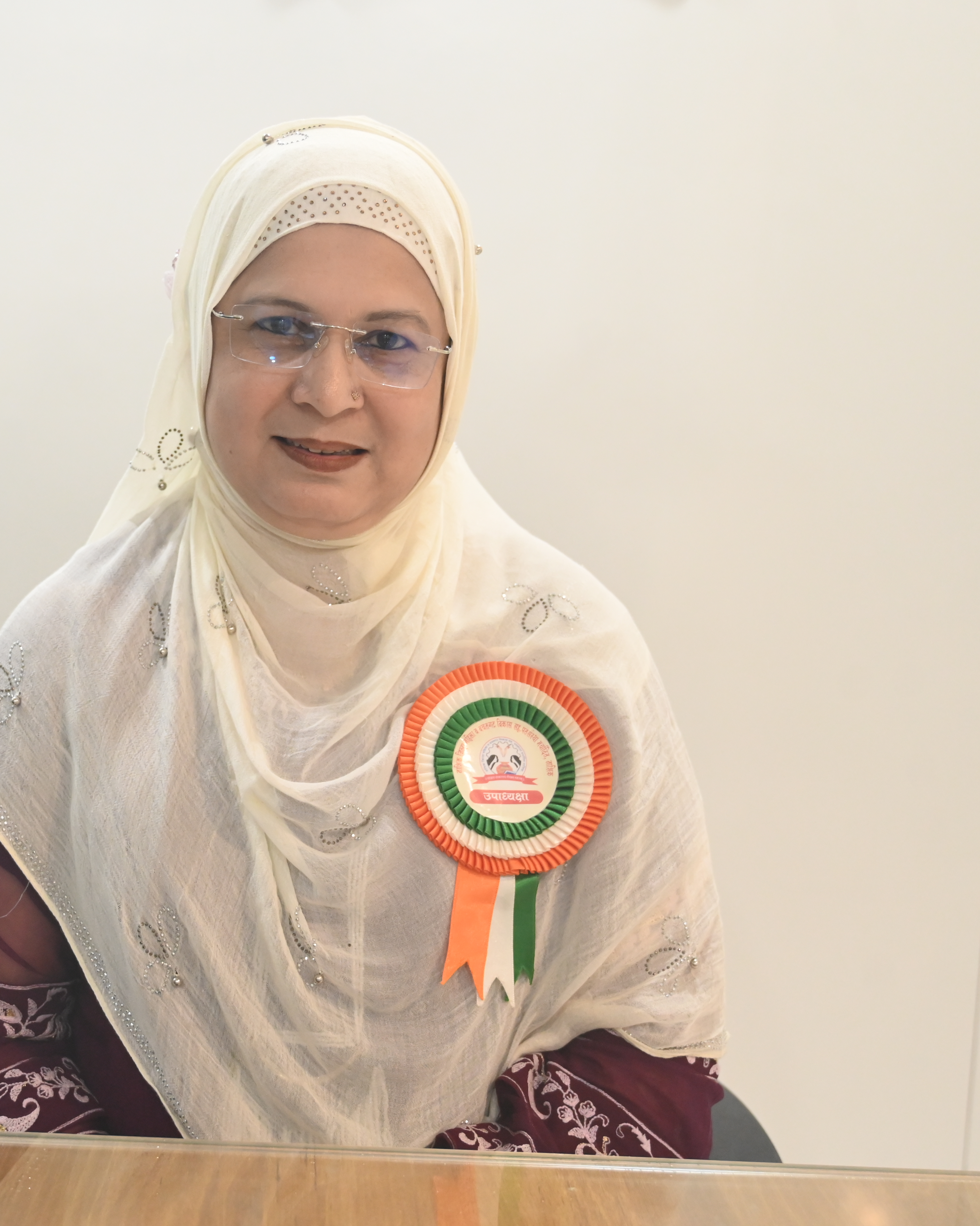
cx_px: 289
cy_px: 609
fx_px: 1958
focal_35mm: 54
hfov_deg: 27.8
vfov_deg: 34.7
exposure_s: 1/125
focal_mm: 38
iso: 3200
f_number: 4
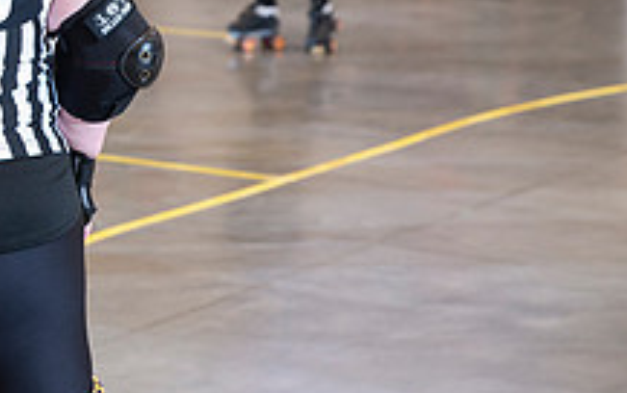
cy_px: 39
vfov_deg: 8.3
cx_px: -188
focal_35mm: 158
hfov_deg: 12.8
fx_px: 2702
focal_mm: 58
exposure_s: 1/160
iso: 640
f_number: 4.5
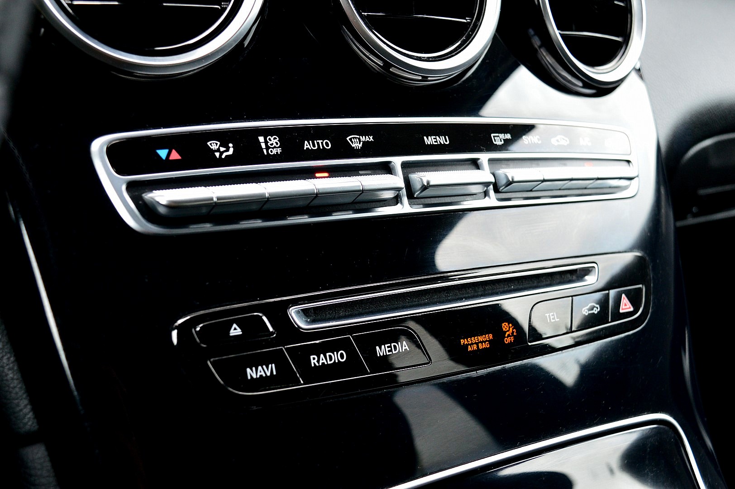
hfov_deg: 45.0
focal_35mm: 44
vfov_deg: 30.8
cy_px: 244
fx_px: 887
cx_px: 368
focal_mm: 29
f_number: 6.3
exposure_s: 1/60
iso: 800
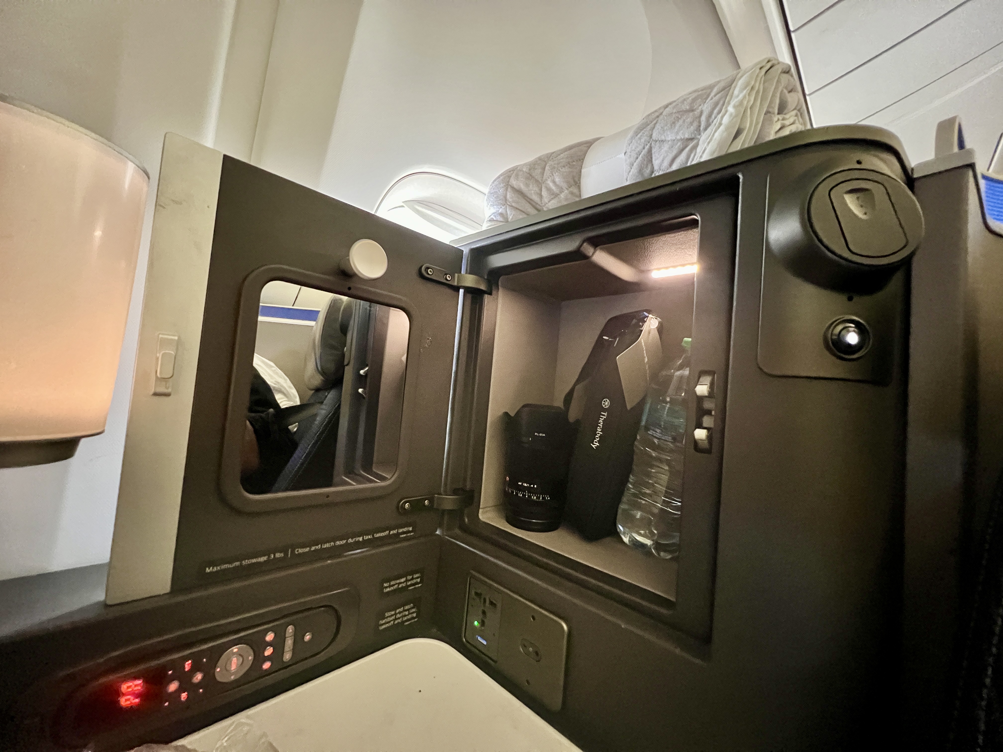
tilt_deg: -4.3
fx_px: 377
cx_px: 502
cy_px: 376
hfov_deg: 106.2
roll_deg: +2.0
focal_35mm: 13
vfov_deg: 89.9
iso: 1250
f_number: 1.8
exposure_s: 1/30
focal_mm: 1.57
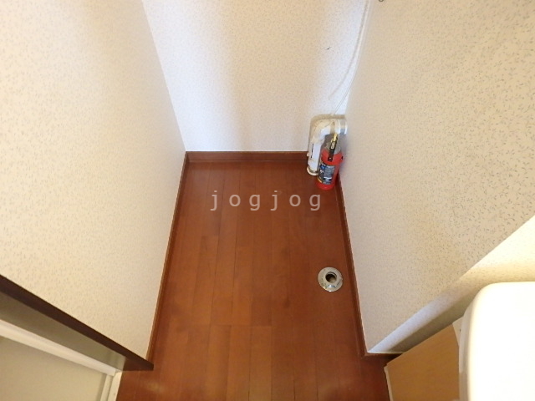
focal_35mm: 21
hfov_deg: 79.0
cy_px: 200
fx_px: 325
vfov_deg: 63.4
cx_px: 268
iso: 800
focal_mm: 3.7
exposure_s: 1/20
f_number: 3.5
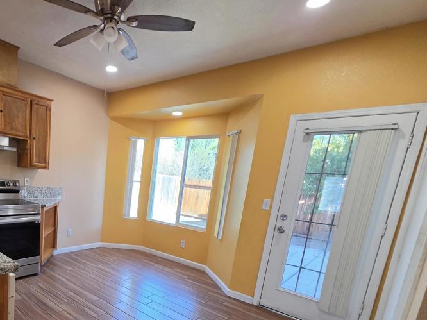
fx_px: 247
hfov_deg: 75.8
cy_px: 224
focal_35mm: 20
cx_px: 107
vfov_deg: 63.5
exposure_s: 1/120
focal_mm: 2.2
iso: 125
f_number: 1.9
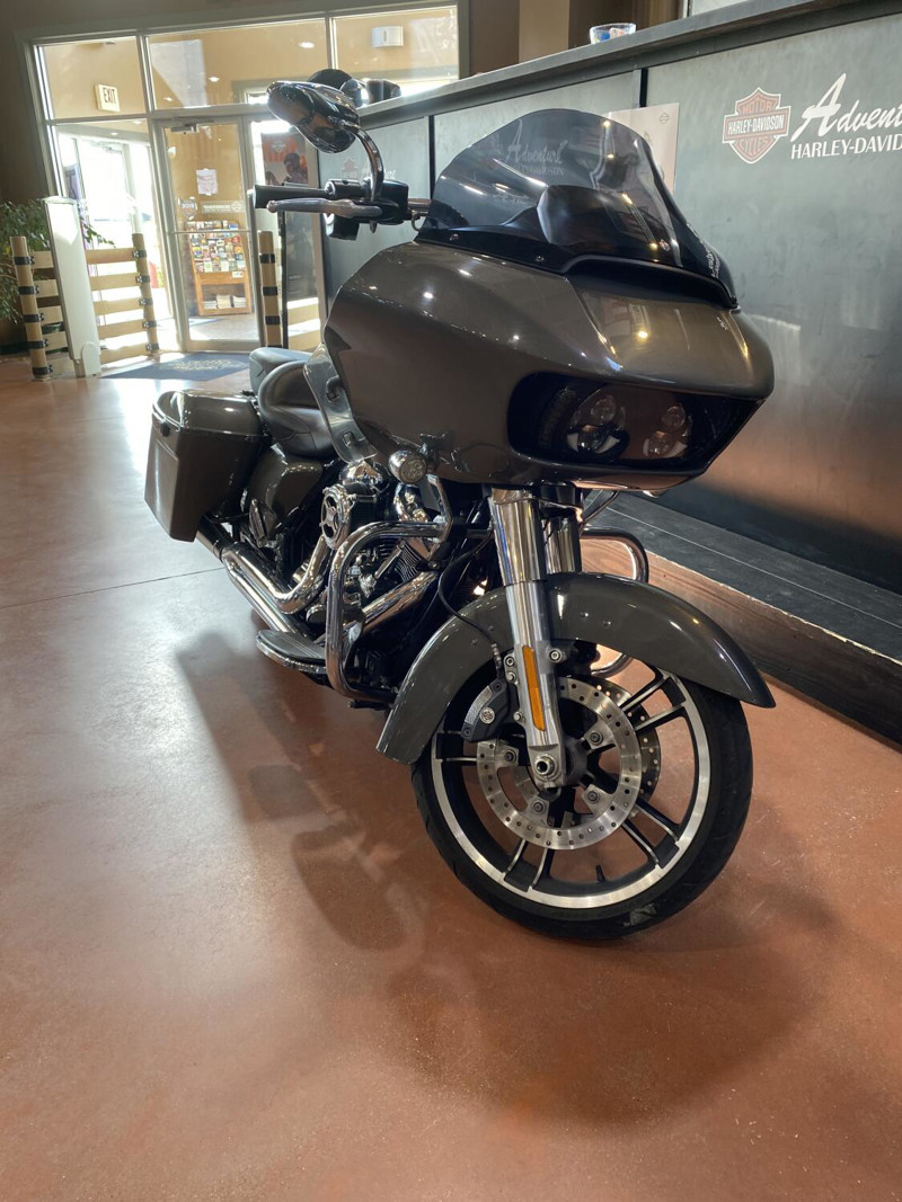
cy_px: 601
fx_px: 904
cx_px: 451
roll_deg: +1.2
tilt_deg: -22.4
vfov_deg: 67.3
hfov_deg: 53.1
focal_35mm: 26
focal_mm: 4.25
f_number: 1.8
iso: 80
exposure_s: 1/60
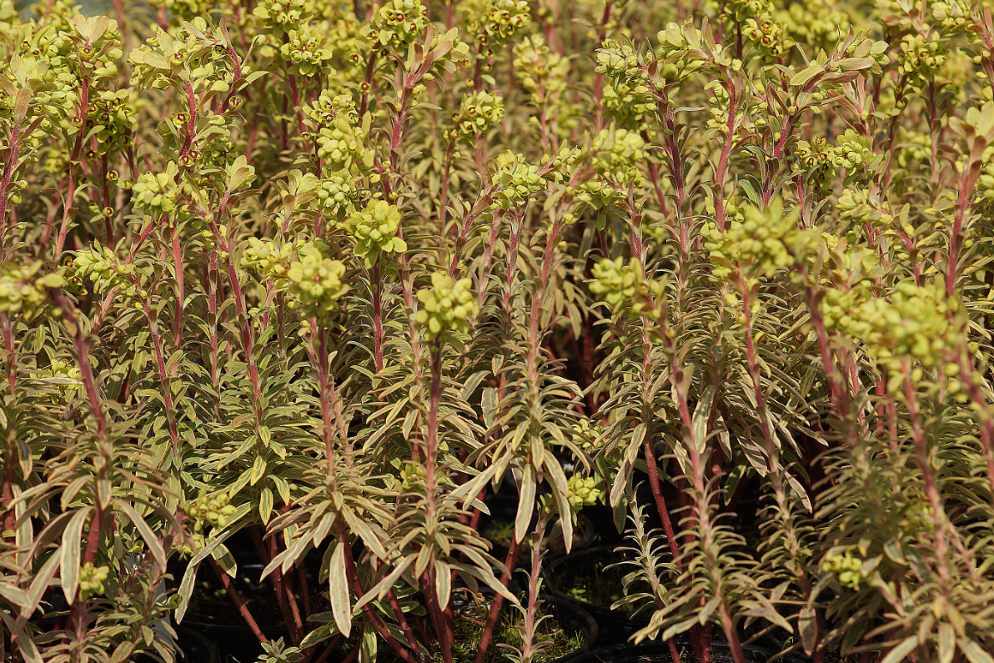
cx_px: 500
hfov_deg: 13.6
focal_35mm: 151
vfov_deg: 9.1
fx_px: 4169
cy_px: 330
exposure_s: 1/400
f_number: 6.3
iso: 100
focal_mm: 100
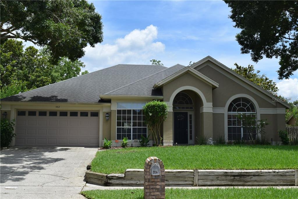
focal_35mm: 42
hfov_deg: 46.4
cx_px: 149
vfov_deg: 31.9
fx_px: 348
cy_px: 100
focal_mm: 28
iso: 200
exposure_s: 1/400
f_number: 10
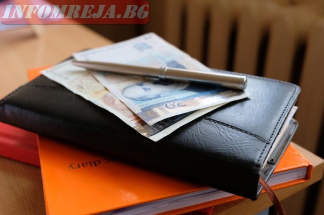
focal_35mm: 42
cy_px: 108
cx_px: 162
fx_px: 378
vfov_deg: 31.8
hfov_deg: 46.4
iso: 1000
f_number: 4.5
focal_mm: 28.2
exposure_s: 1/60
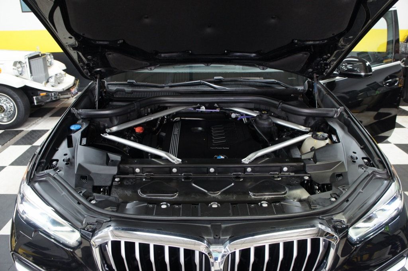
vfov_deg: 47.9
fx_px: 306
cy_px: 136
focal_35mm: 27
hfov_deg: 67.4
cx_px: 204
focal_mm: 18
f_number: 3.5
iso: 640
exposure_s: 1/30
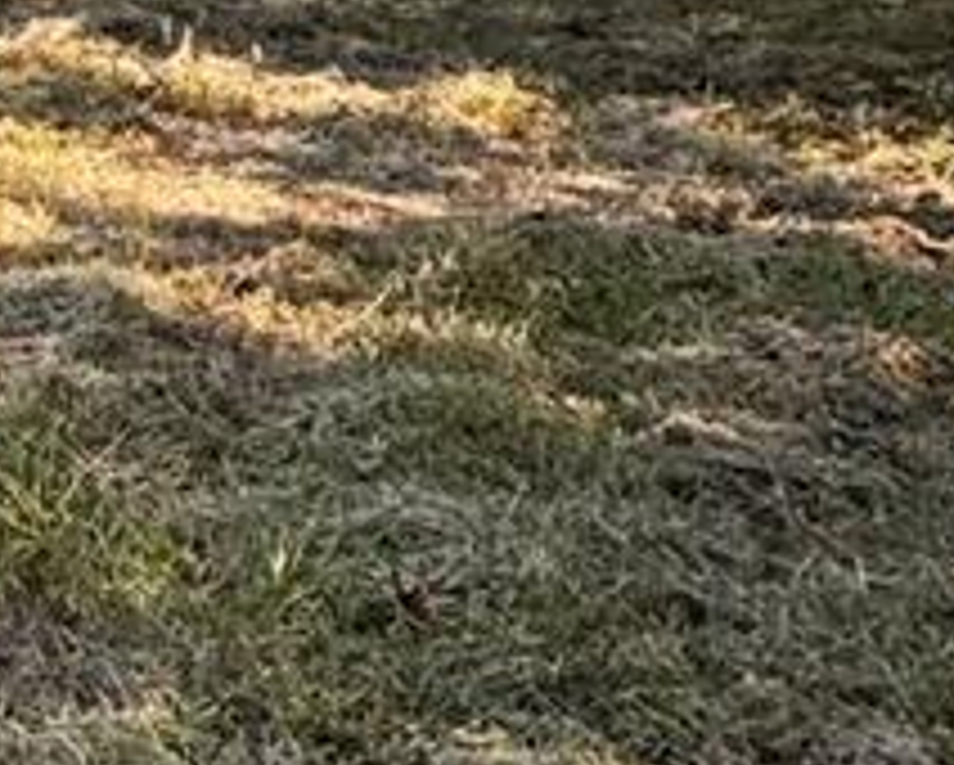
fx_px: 2798
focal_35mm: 99
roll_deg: +0.6
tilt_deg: -5.8
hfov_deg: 14.6
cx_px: -1143
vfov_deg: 15.1
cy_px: -126
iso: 50
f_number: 2.2
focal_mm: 2.22
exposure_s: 1/533
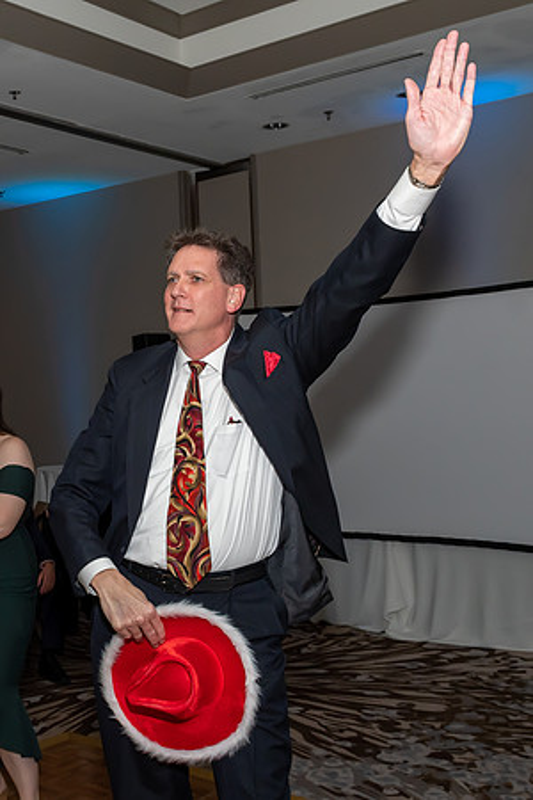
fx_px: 1009
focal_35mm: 45
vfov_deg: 43.2
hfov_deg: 28.8
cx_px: 86
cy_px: 362
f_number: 6.3
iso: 400
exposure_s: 1/250
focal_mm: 18
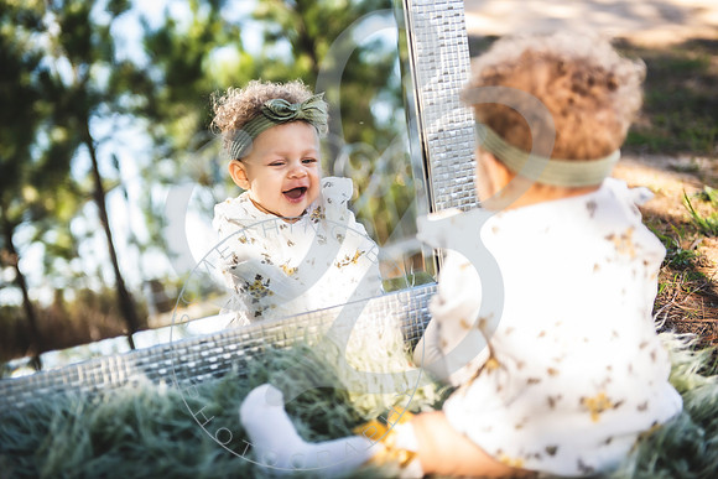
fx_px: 1157
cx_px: 359
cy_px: 240
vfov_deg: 23.4
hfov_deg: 34.5
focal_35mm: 58
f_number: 2.8
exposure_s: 1/400
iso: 200
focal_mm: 58
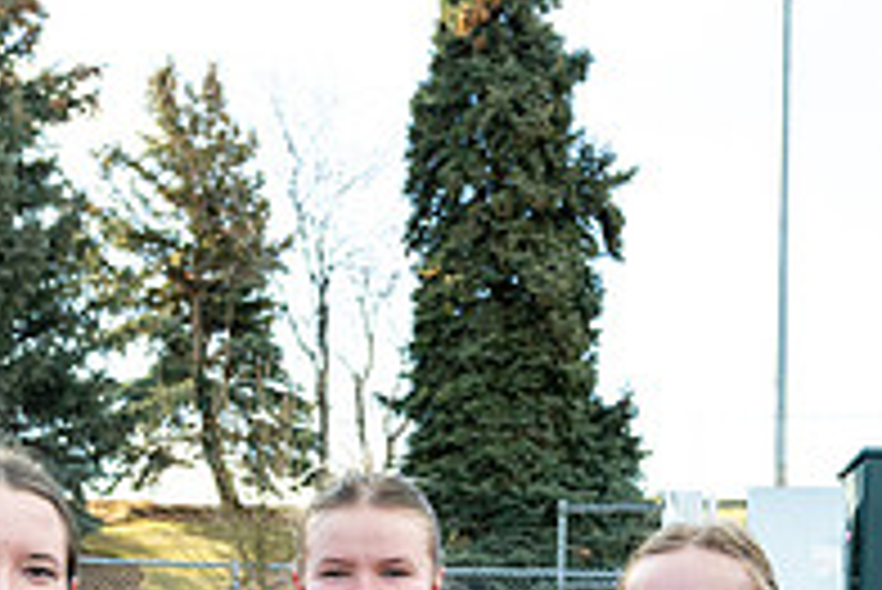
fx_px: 1348
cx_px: 412
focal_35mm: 55
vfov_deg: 21.9
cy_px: 793
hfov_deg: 36.2
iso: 250
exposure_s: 1/800
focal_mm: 17.5
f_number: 4
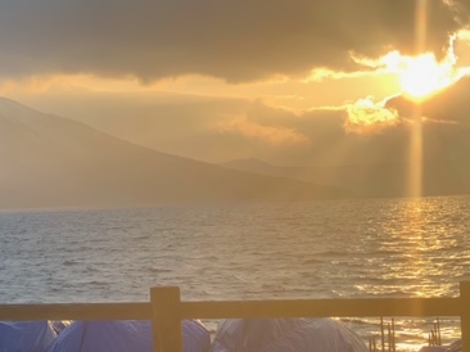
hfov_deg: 21.5
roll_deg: +1.7
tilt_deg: -1.9
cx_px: 150
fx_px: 1235
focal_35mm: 91
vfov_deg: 16.1
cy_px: 260
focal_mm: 6
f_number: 2.4
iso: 16
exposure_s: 1/372
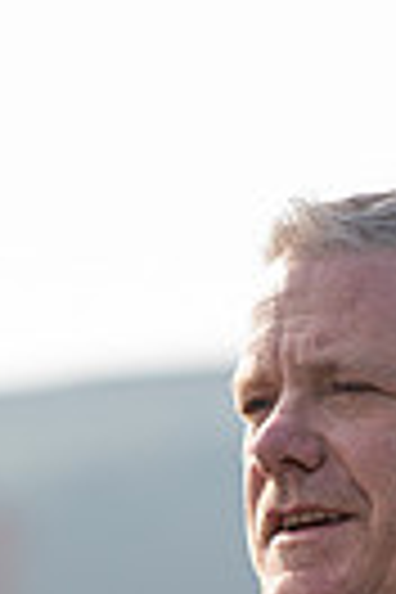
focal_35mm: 290
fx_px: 4785
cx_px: -9
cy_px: 909
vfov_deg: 7.0
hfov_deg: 4.7
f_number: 2.5
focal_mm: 85
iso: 160
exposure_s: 1/1000
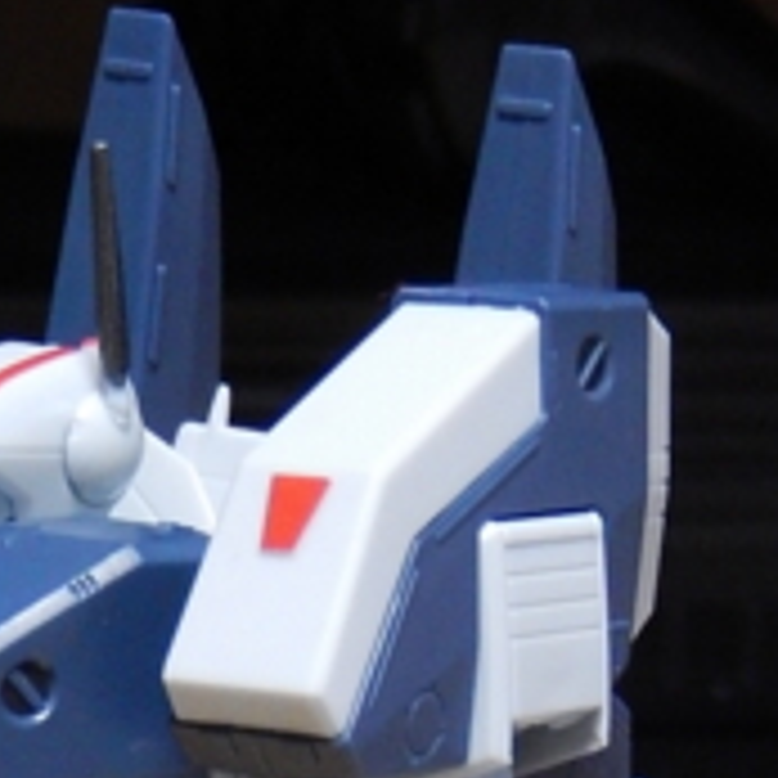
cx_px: 112
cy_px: 1273
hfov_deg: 8.5
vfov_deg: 8.3
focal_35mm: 205
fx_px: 5213
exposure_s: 1/8
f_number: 4.8
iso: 720
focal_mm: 12
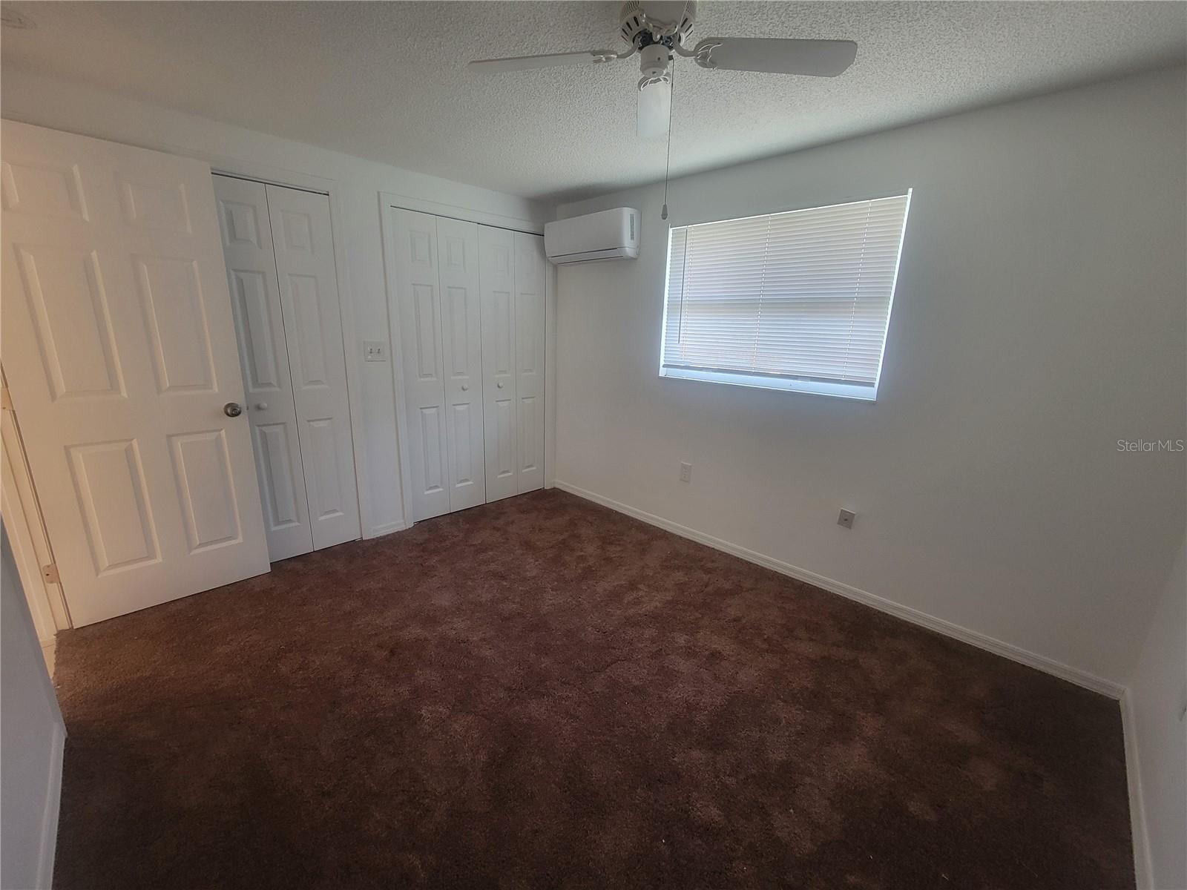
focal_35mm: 13
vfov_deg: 89.9
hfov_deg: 106.2
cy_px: 445
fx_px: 446
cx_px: 594
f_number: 2.2
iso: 250
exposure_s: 1/60
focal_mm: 2.2
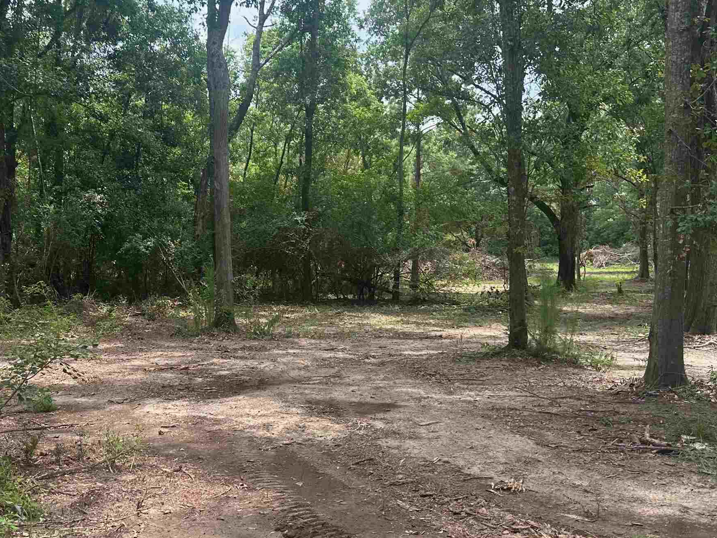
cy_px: 273
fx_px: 870
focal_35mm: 42
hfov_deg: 44.2
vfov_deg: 34.4
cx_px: 246
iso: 80
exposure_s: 1/836
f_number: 1.78
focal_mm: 6.86
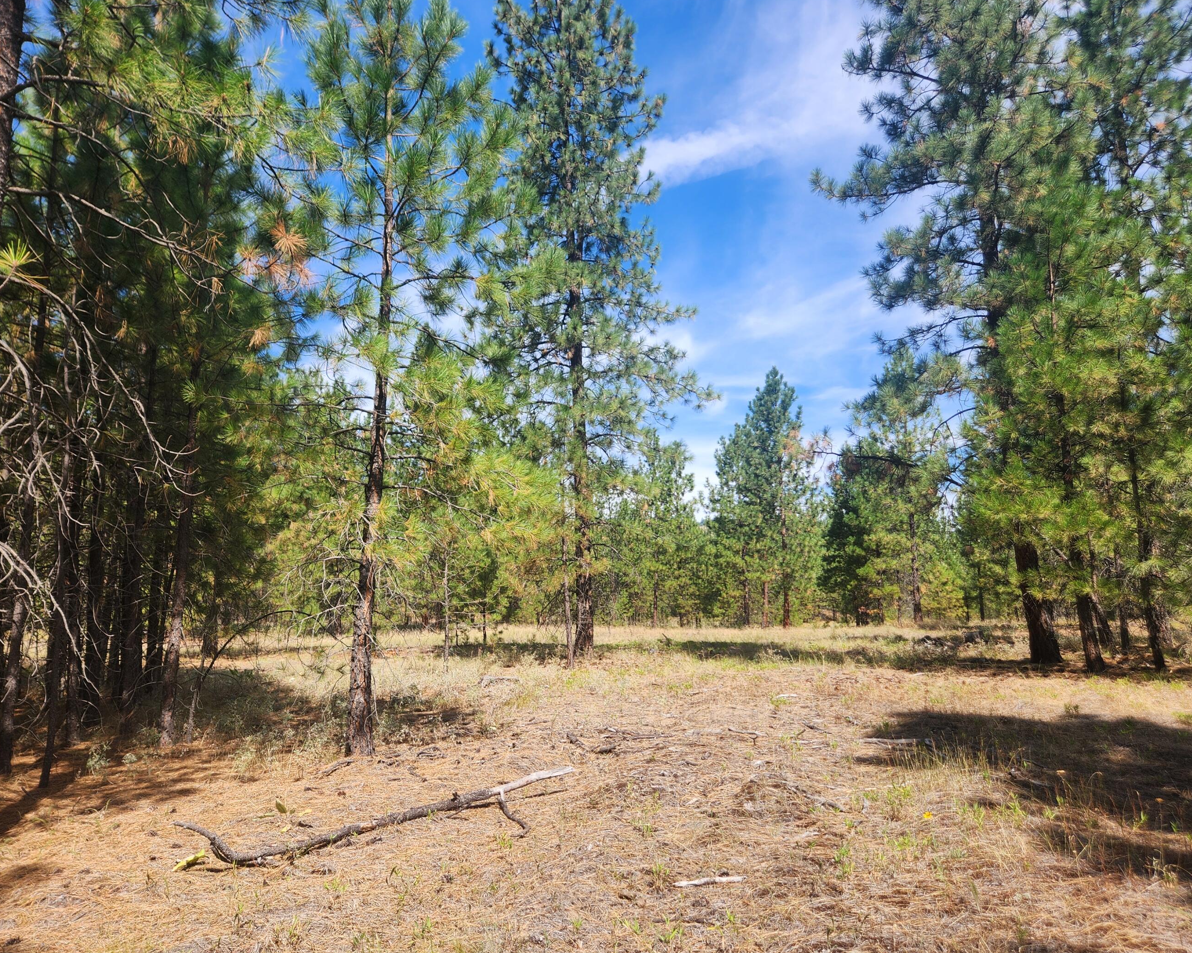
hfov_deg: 66.0
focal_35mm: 26
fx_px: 917
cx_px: 567
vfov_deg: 54.9
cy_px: 489
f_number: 1.8
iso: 20
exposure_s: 1/803
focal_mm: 5.4
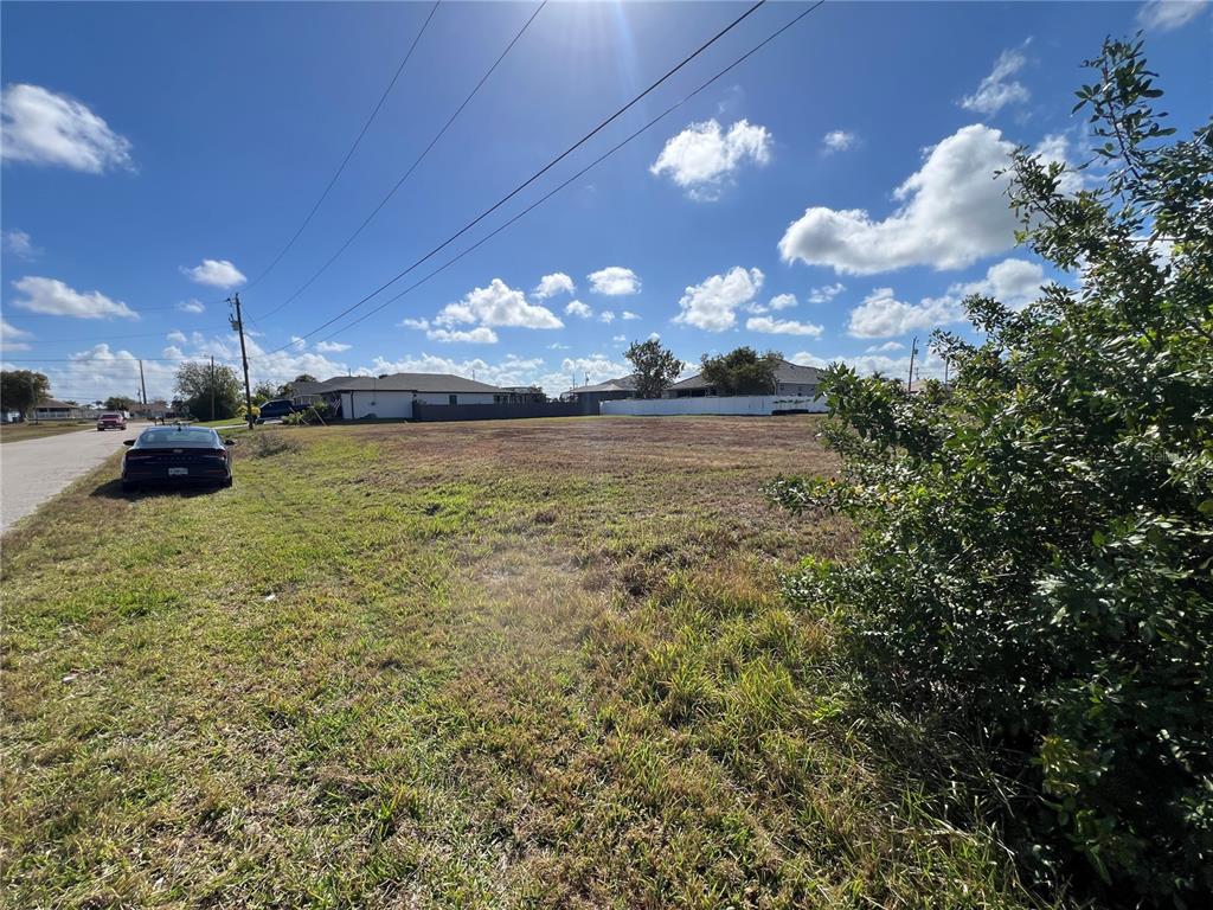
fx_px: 456
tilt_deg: -6.0
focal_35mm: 13
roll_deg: +1.8
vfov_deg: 89.9
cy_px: 455
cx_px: 606
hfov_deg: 106.2
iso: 32
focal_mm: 1.57
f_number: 1.8
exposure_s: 1/3040
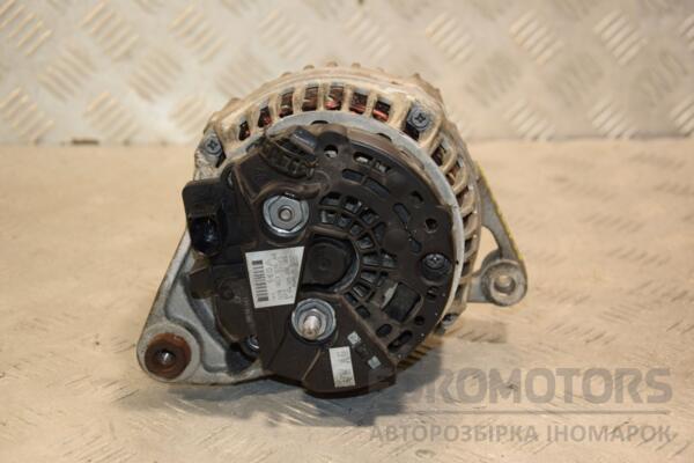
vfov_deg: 14.7
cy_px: 232
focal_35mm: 93
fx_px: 1793
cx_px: 347
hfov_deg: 21.9
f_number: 5.3
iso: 800
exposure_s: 1/160
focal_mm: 62
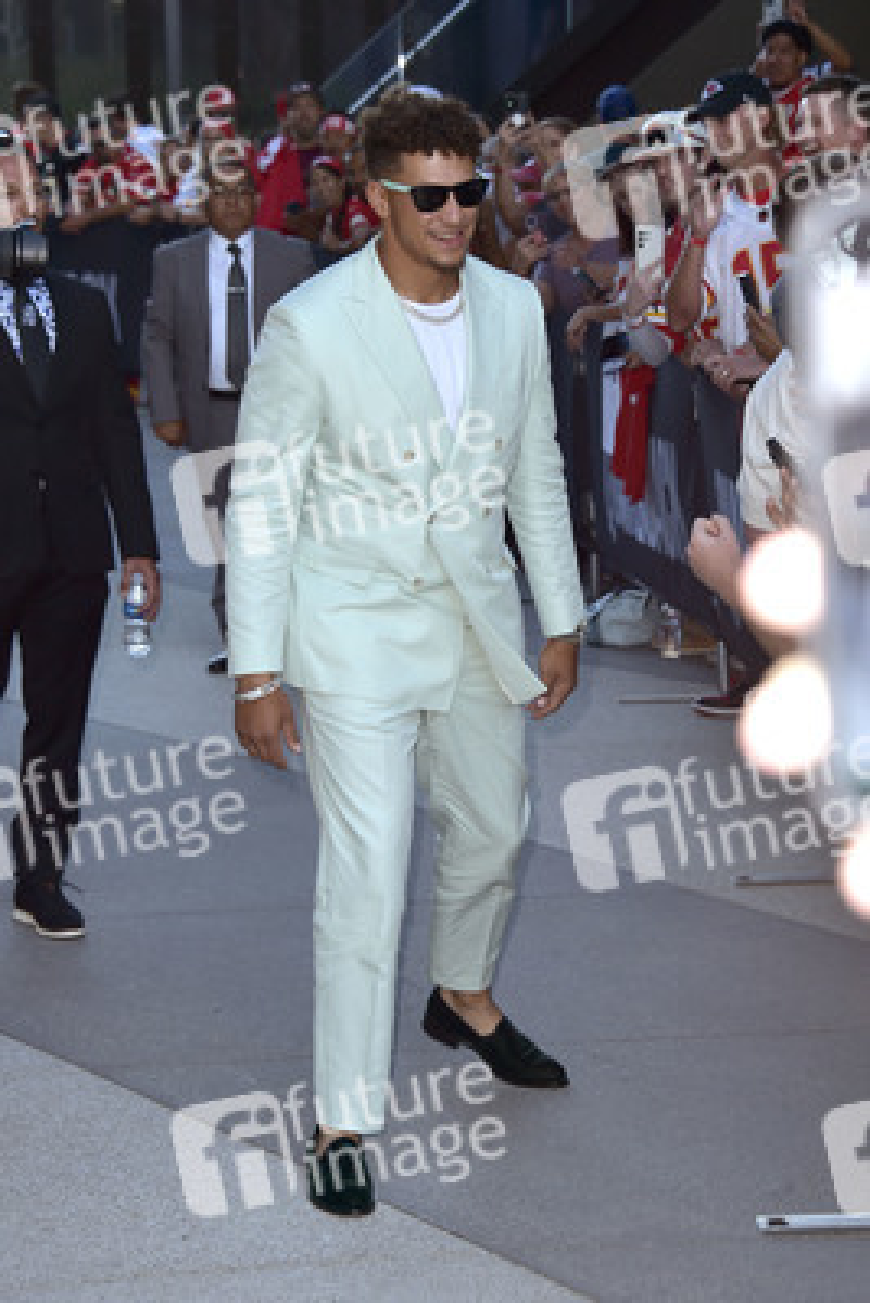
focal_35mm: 85
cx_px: 435
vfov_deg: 23.9
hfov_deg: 16.1
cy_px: 652
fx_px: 3078
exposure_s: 1/250
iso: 320
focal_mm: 85
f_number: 6.3
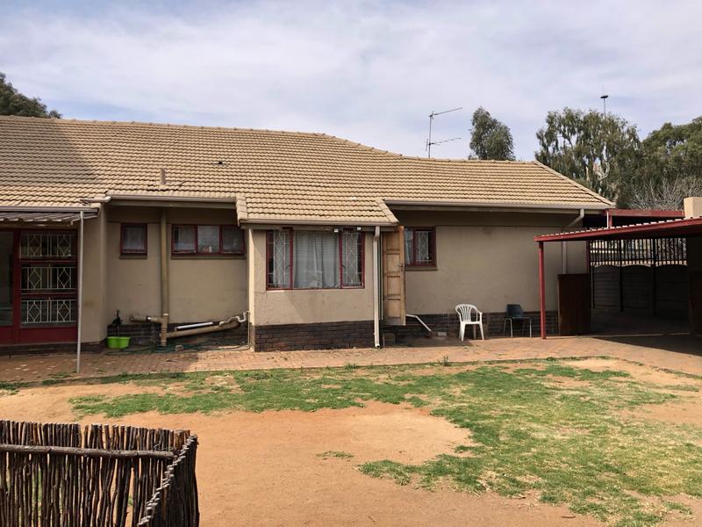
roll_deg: +1.0
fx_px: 568
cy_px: 264
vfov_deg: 49.7
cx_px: 351
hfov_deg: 63.4
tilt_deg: +3.6
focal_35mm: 28
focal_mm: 4
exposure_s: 1/941
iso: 20
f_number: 1.8
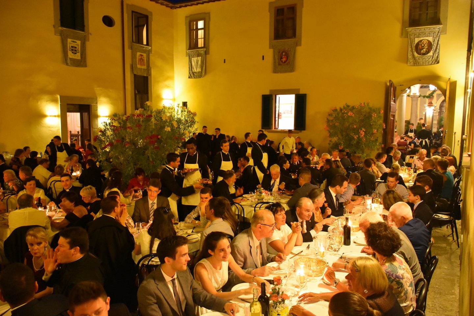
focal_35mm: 27
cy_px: 158
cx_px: 237
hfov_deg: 67.4
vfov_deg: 47.9
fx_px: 355
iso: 4000
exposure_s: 1/15
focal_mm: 18
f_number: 3.5
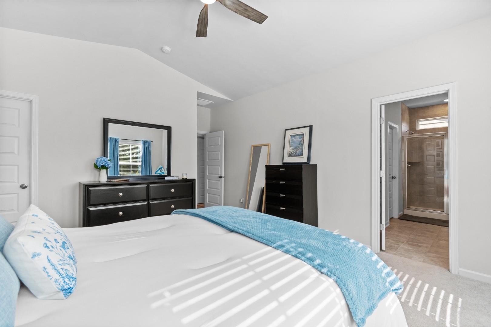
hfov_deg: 100.4
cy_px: 164
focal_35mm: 15
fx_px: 205
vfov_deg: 77.3
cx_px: 246
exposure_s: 1/50
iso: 100
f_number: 4.5
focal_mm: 10
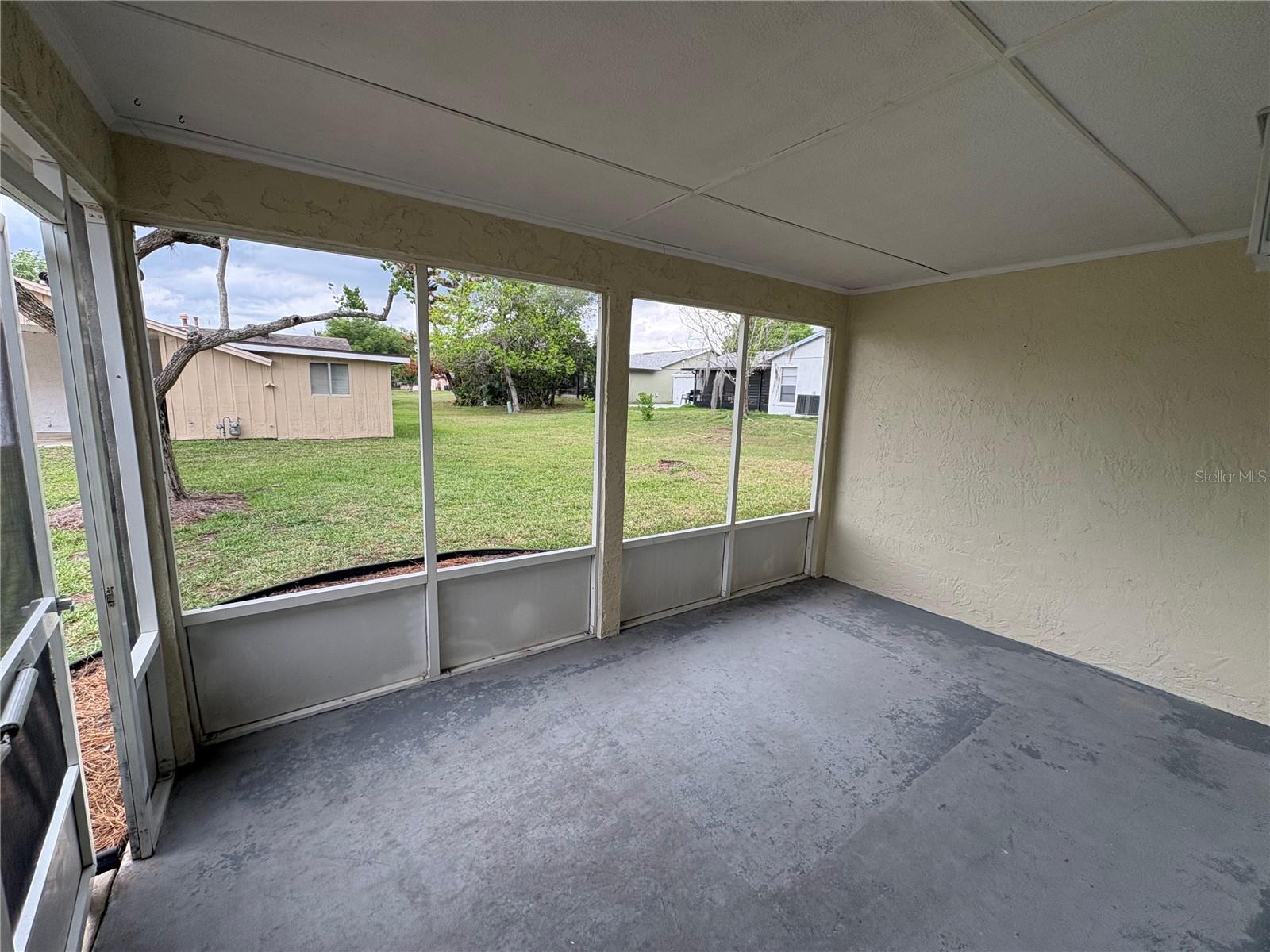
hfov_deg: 102.1
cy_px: 476
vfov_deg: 85.7
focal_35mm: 14
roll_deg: -2.3
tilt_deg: -9.4
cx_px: 635
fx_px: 514
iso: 64
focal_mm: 2.22
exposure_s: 1/250
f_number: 2.2
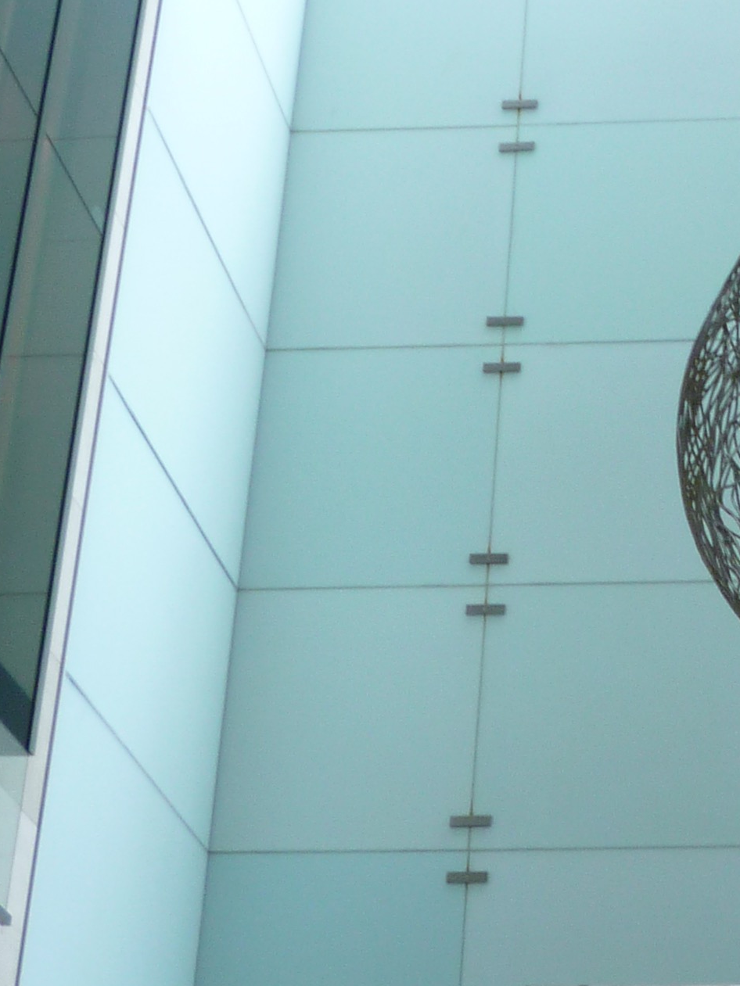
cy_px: 375
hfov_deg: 15.6
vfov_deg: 21.3
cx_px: 814
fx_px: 2622
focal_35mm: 92
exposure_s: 1/30
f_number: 3.3
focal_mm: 5.2
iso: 100
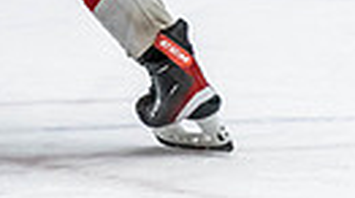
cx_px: -69
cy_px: -191
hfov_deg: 2.0
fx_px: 9965
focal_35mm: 1061
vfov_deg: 1.1
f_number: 2.8
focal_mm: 200
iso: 2800
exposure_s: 1/640
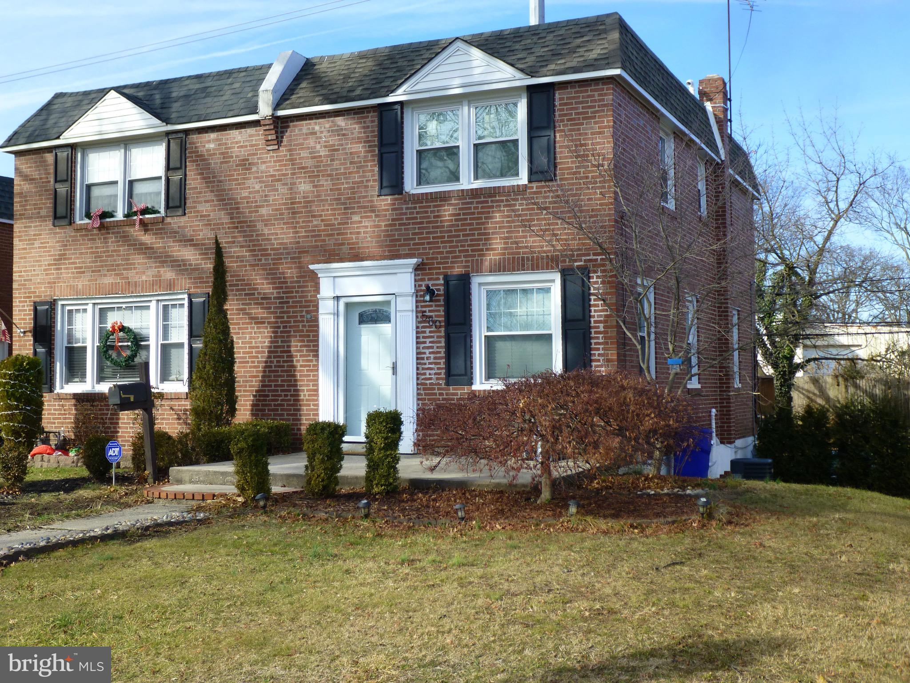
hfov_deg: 45.8
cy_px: 342
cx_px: 455
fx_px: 1078
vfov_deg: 35.1
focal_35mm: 41
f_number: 3.8
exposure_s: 1/400
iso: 100
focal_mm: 7.4
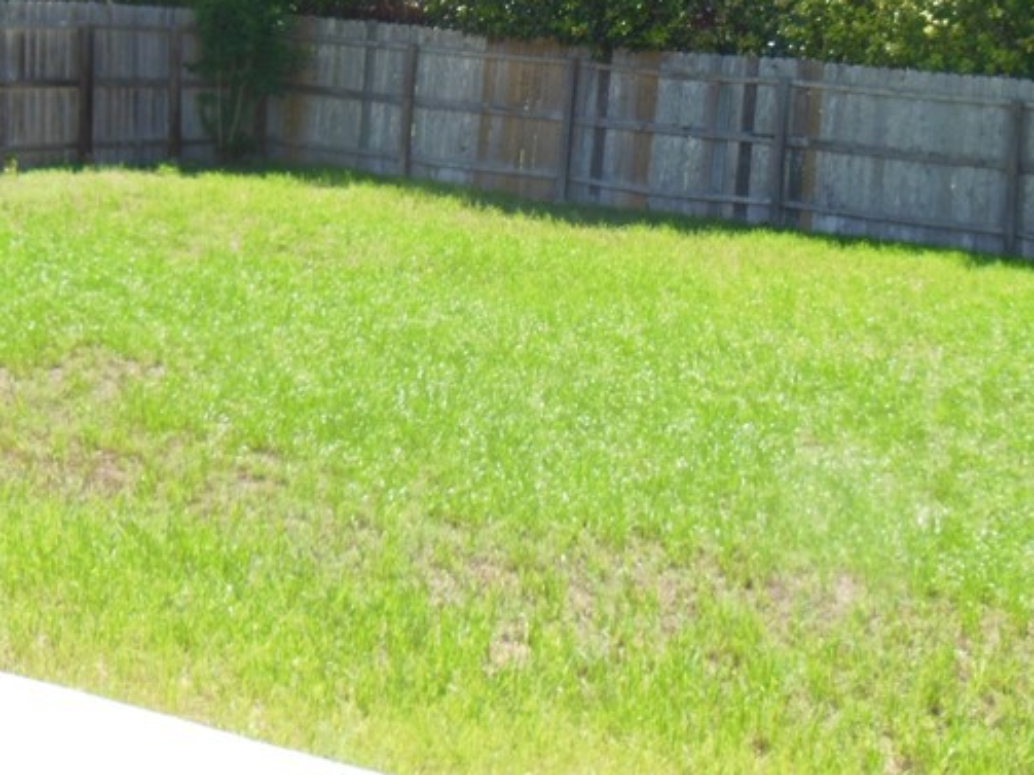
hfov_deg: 32.7
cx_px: 555
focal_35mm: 59
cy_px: 86
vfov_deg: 24.2
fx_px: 1762
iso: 125
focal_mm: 5.2
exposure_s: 1/400
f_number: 3.7
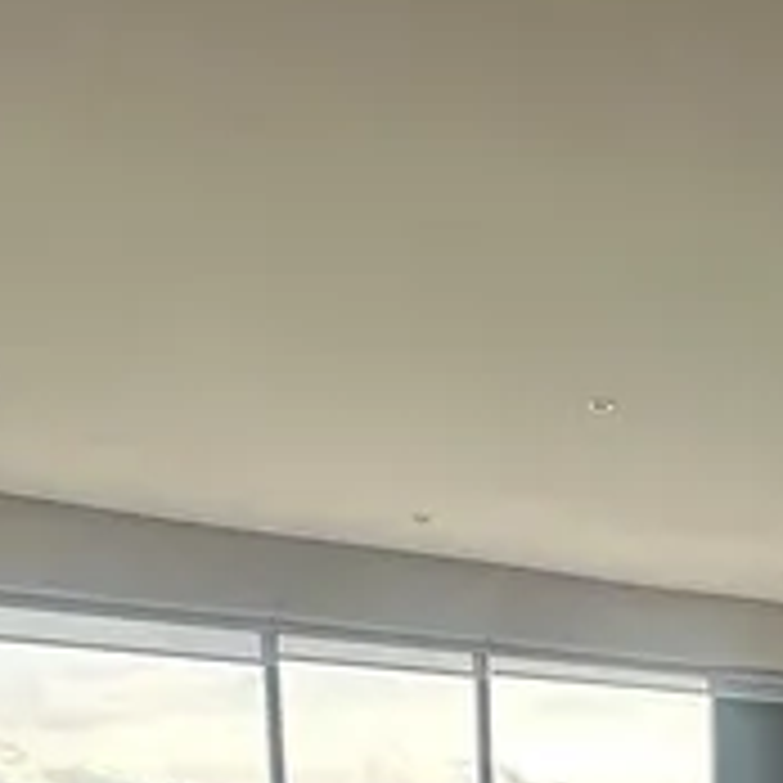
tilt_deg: -9.9
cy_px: 1138
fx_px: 1459
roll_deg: -0.4
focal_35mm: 57
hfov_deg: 26.9
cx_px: 914
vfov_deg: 24.3
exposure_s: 1/163
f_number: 2.2
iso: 40
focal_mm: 2.22
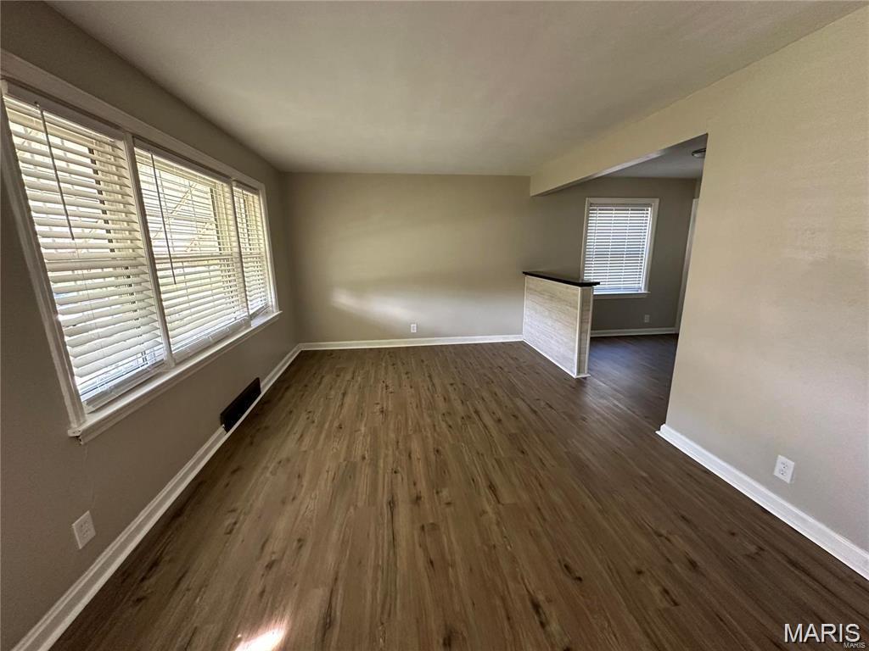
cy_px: 326
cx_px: 434
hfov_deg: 102.1
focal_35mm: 14
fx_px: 351
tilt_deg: -12.3
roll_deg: +0.8
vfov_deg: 85.7
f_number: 2.2
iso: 400
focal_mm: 2.22
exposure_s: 1/60
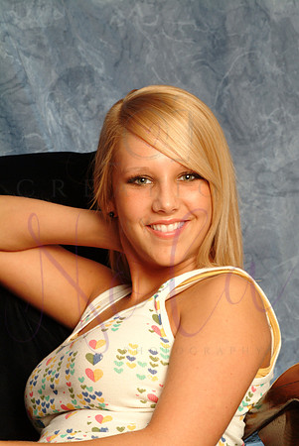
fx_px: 2088
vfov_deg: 12.2
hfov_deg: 8.2
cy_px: 223
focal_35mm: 168
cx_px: 150
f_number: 9.5
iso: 400
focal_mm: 112
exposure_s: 1/125
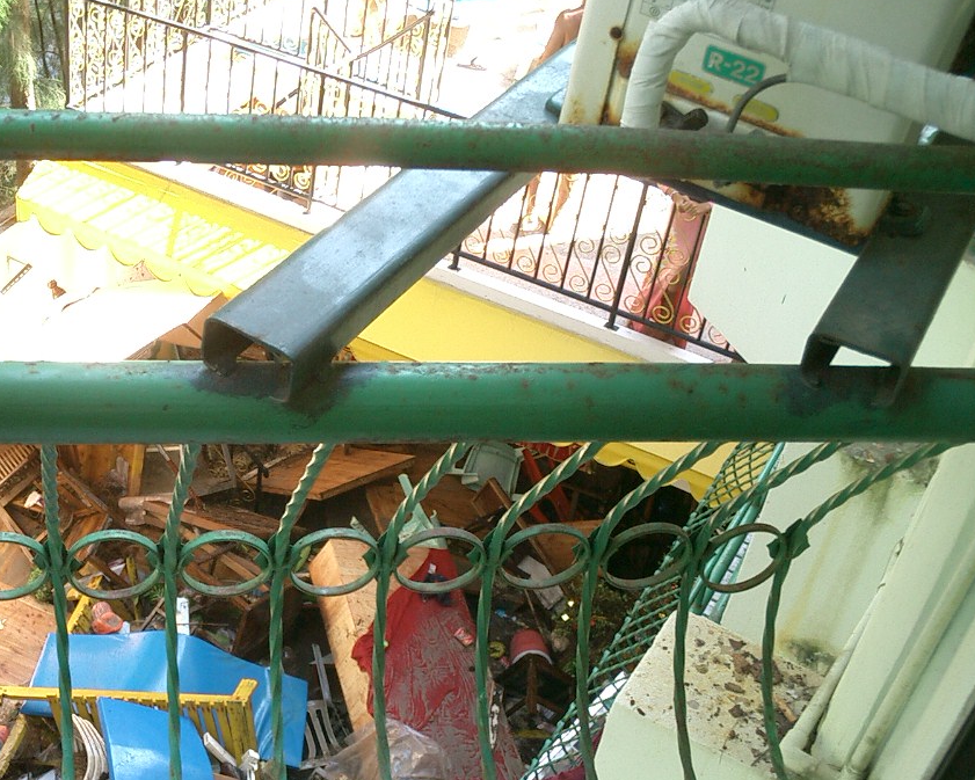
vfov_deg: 29.0
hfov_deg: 35.7
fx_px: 1501
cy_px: 509
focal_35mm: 52
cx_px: 339
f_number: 4.2
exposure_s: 1/50
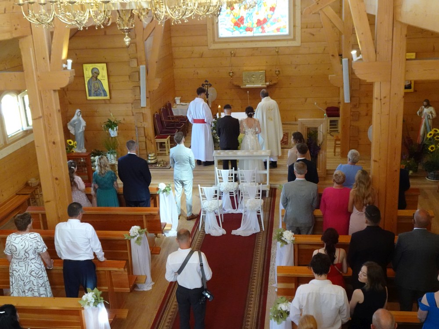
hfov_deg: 45.8
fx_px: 520
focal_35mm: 41
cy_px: 164
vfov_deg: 35.1
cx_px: 220
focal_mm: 6.84
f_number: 4
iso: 800
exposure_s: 1/50
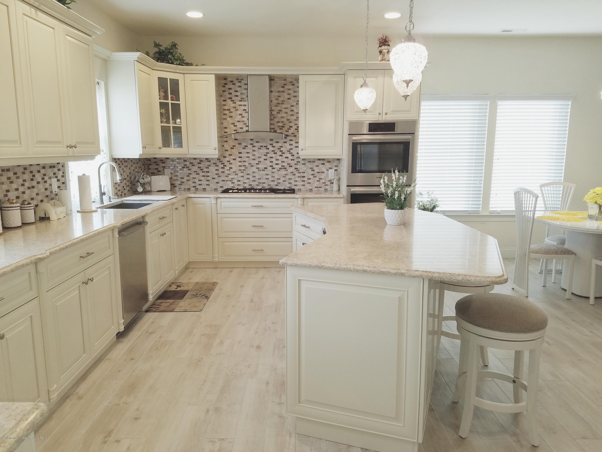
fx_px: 452
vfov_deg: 53.1
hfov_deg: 67.3
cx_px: 301
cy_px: 226
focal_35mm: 26
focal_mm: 4.2
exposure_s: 1/60
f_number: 1.7
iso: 80
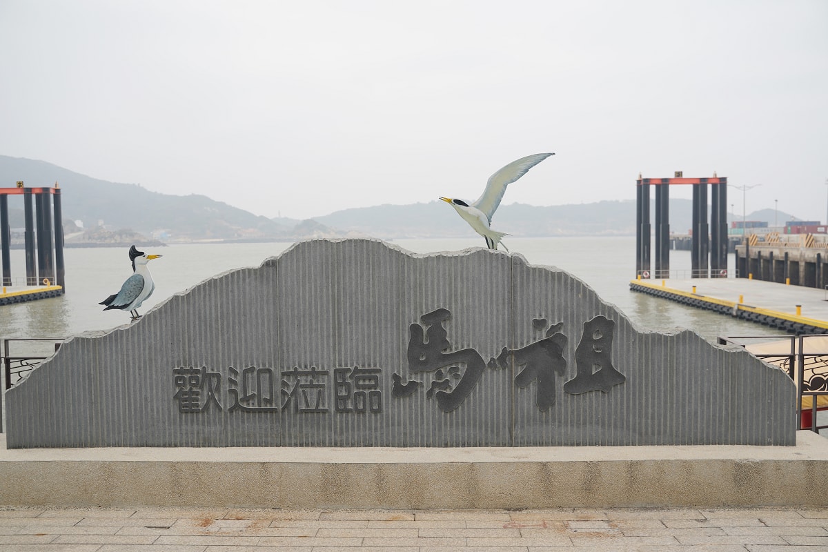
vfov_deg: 38.9
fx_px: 782
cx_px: 414
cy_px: 276
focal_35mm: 34
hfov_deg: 55.8
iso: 100
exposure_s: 1/60
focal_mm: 34
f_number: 4
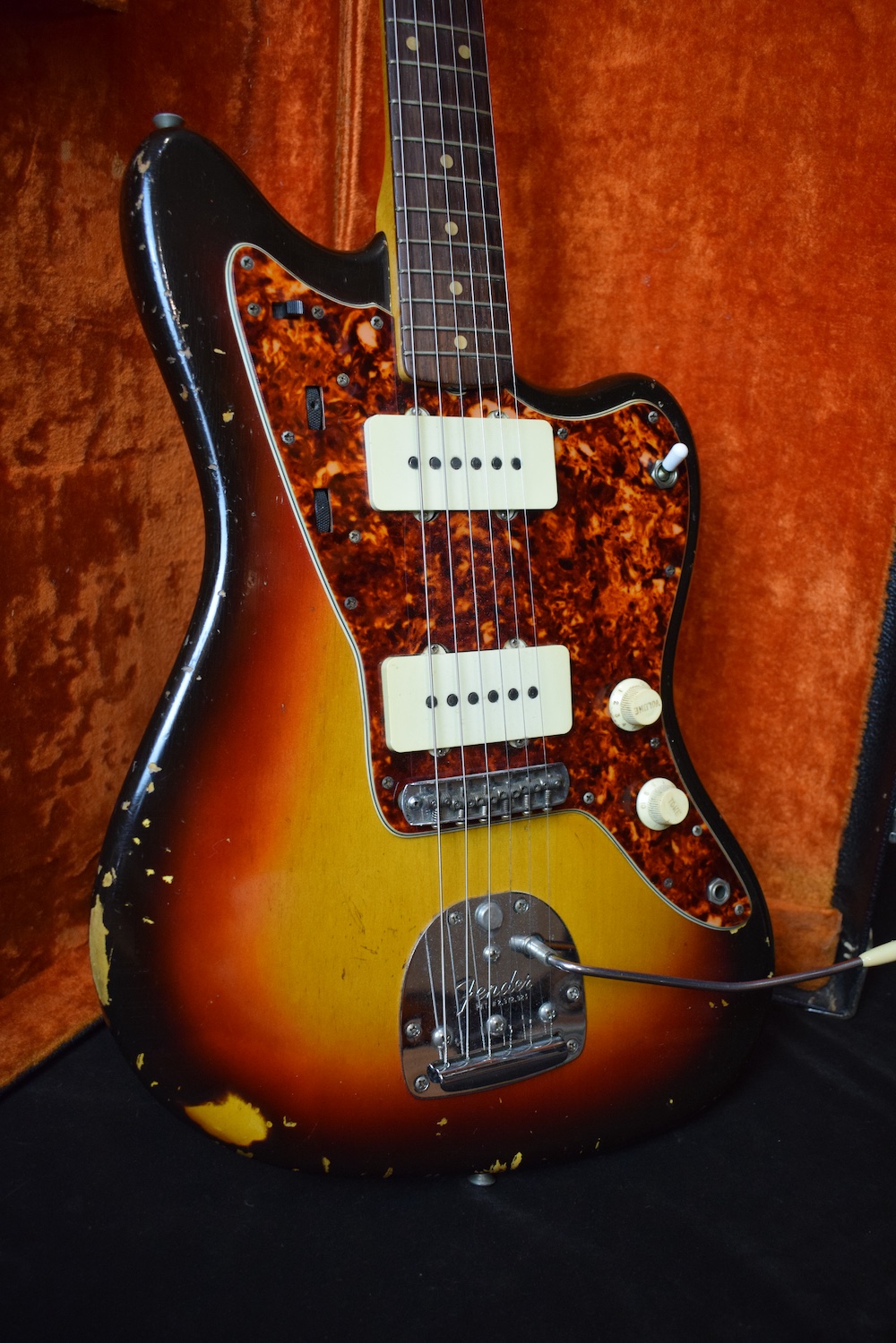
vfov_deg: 59.5
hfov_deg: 41.7
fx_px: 1176
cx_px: 448
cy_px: 672
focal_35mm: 32
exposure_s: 1/60
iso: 1600
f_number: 3.8
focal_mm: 21
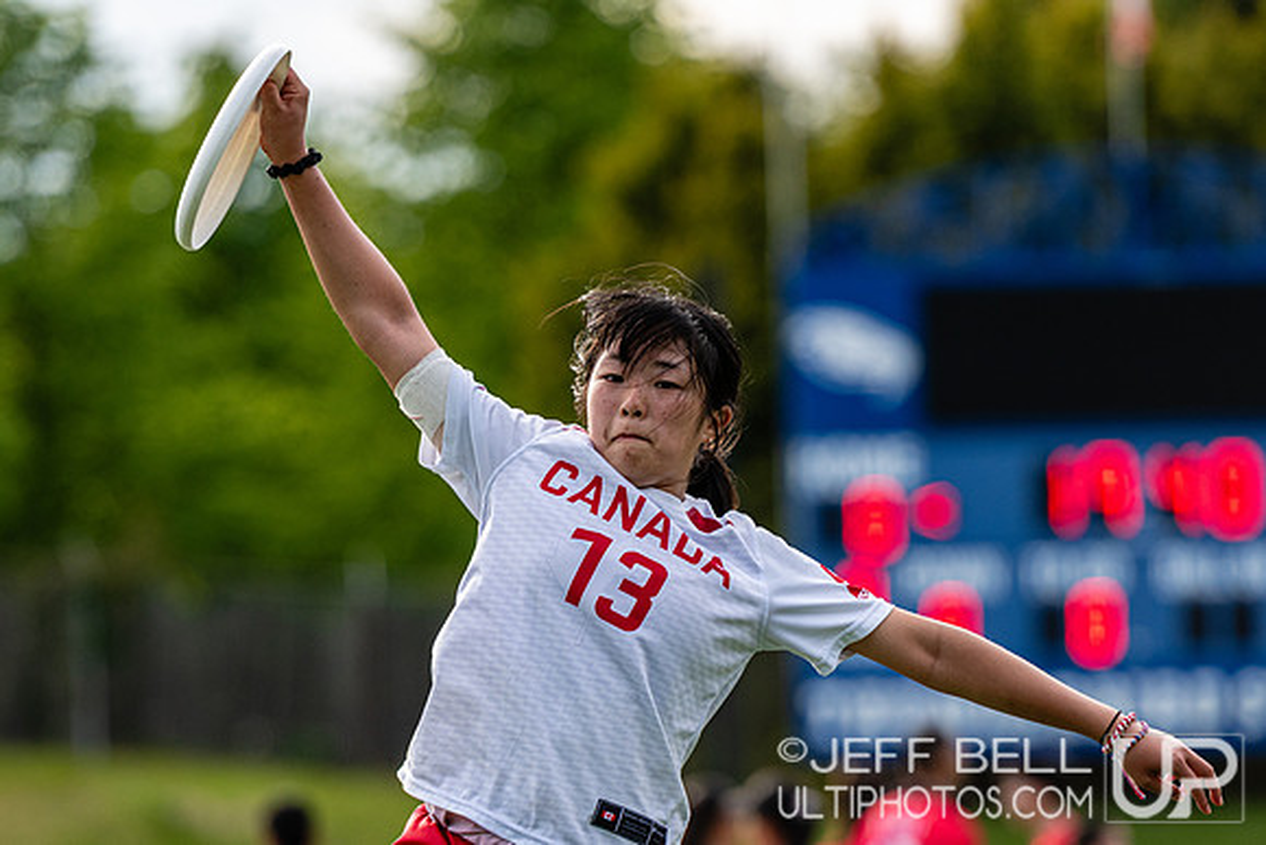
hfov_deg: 5.6
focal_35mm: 367
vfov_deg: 3.7
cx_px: 608
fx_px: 12921
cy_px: 517
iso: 320
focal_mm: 200
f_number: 3.2
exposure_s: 1/1250
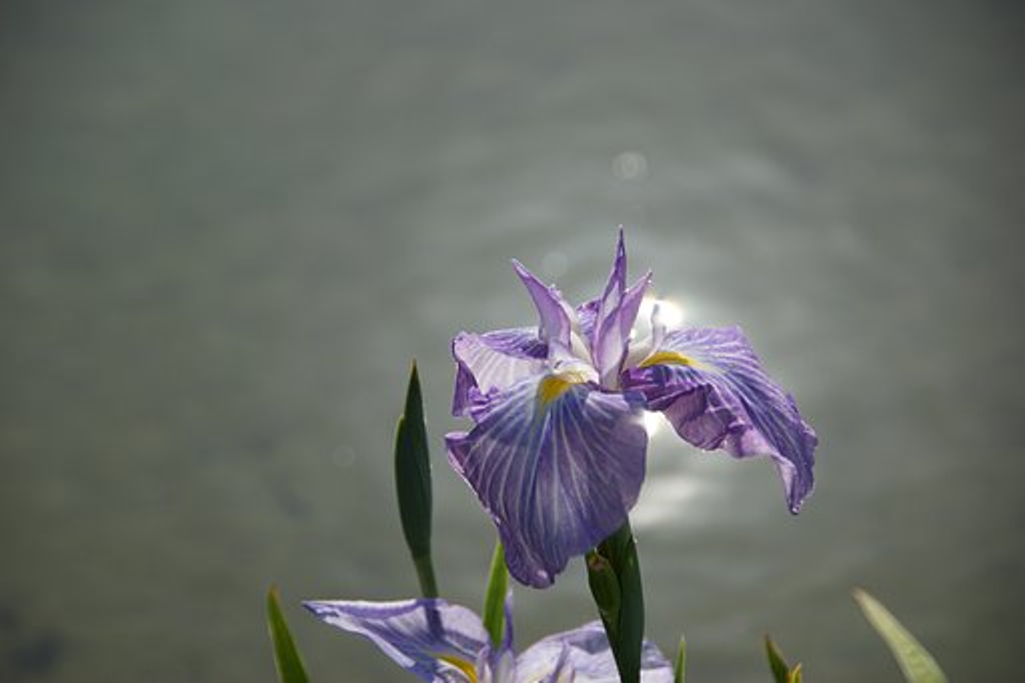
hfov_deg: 11.4
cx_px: 512
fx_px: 5123
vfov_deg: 7.6
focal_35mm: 180
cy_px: 342
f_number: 5.6
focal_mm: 120
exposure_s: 1/1000
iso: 100
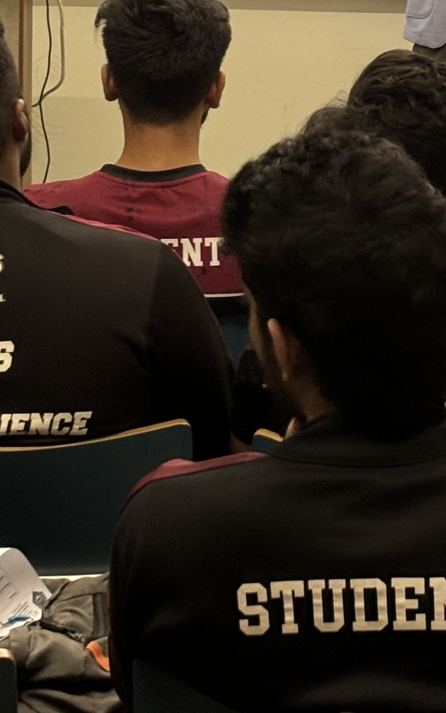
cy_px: 56
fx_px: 2899
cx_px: 251
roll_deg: -0.4
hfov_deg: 8.8
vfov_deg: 13.9
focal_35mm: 149
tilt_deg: -6.2
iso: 64
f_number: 1.6
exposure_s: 1/50
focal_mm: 5.96
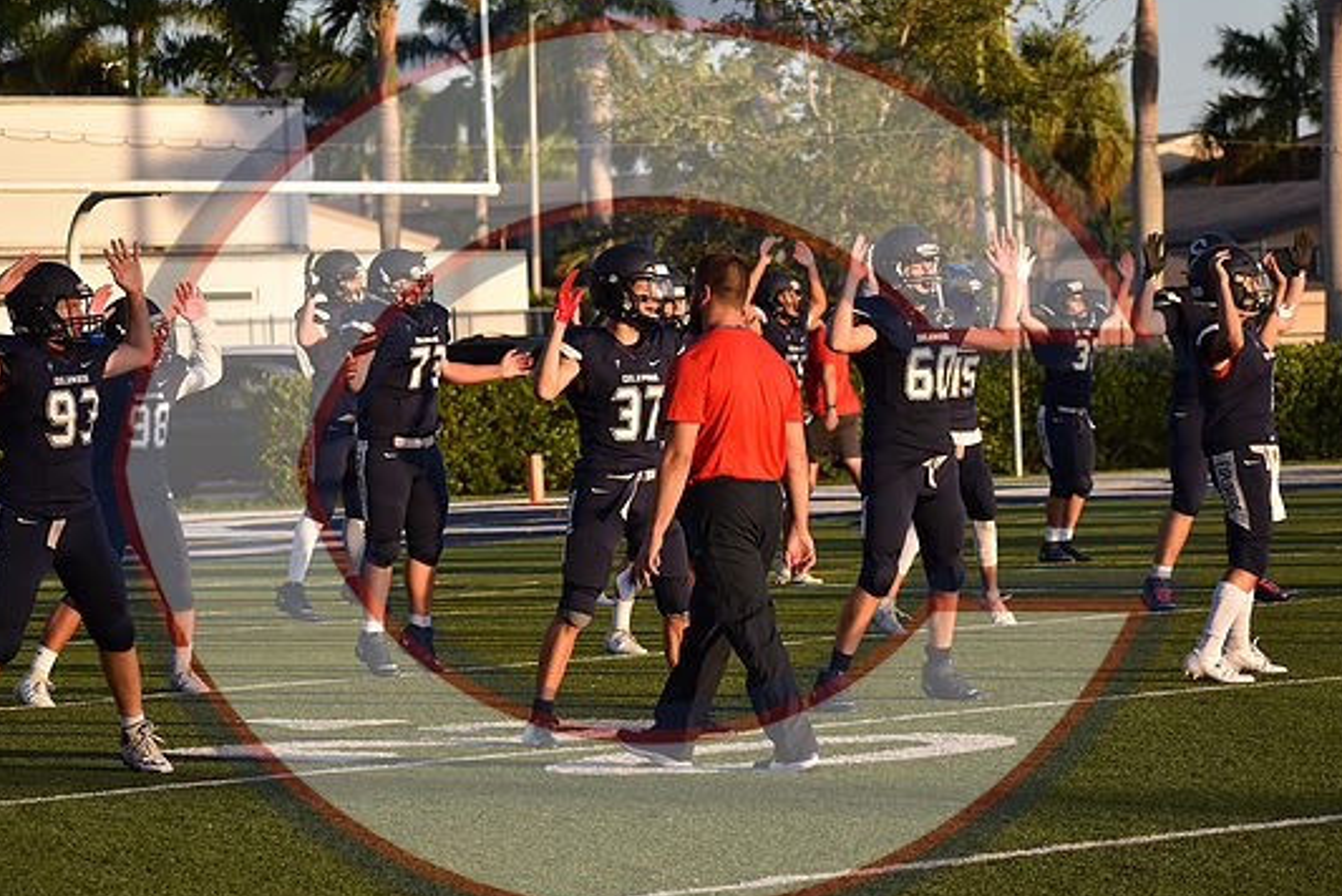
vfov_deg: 8.6
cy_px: 469
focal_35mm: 160
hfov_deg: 12.8
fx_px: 5967
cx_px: 640
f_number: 5
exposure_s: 1/1250
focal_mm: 98
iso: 400
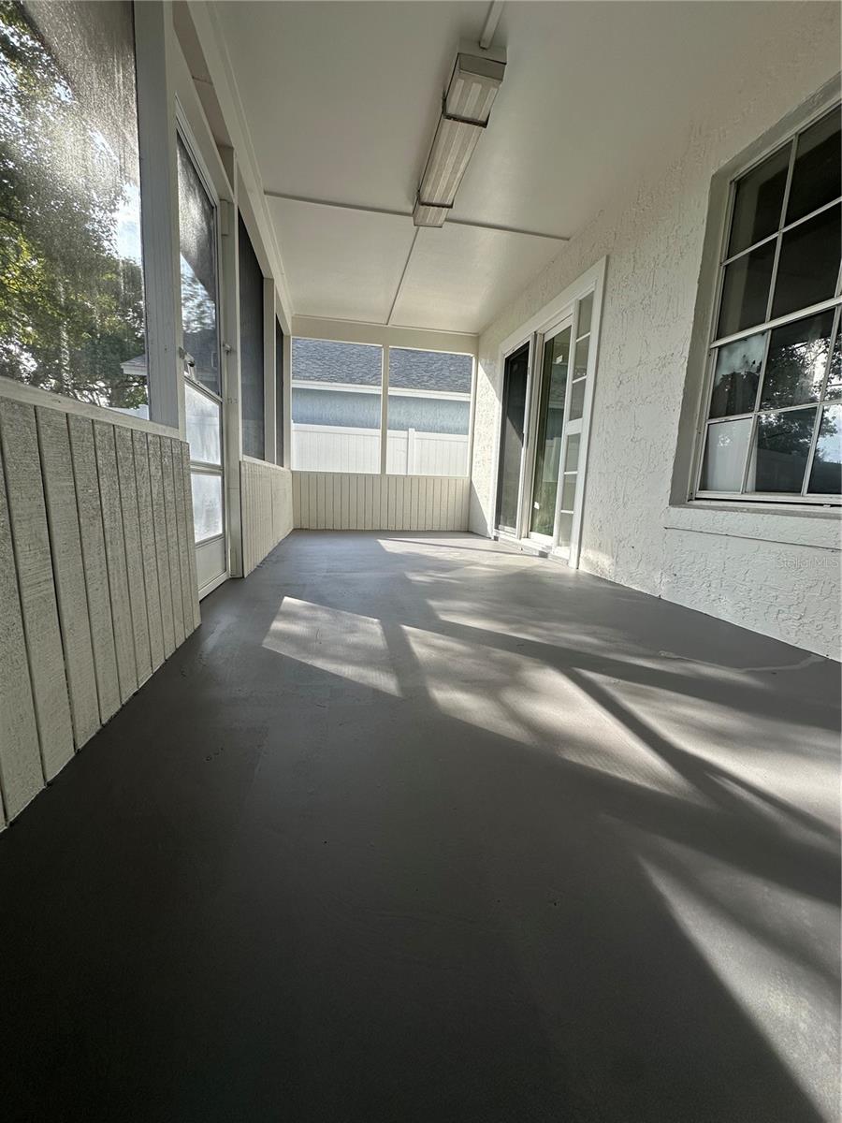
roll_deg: -3.0
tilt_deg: -9.5
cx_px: 421
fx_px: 454
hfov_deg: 85.7
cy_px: 562
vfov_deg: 102.1
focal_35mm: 14
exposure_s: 1/280
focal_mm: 2.22
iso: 40
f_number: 2.2
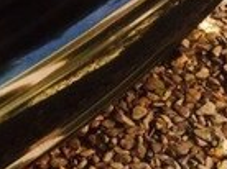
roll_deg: +10.0
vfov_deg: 10.2
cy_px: -101
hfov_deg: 12.6
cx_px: -222
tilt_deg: -35.0
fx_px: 910
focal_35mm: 139
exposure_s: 1/304
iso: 32
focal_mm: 4.15
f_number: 2.2
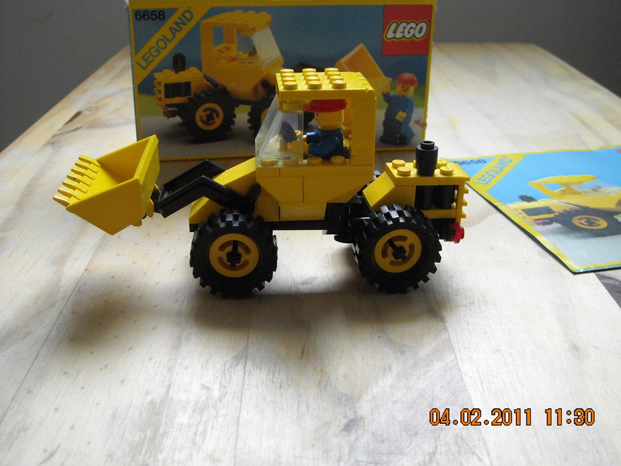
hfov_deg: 42.9
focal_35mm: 44
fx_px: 789
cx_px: 310
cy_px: 233
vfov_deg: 32.9
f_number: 3.1
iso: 436
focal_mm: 7.1
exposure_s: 1/184
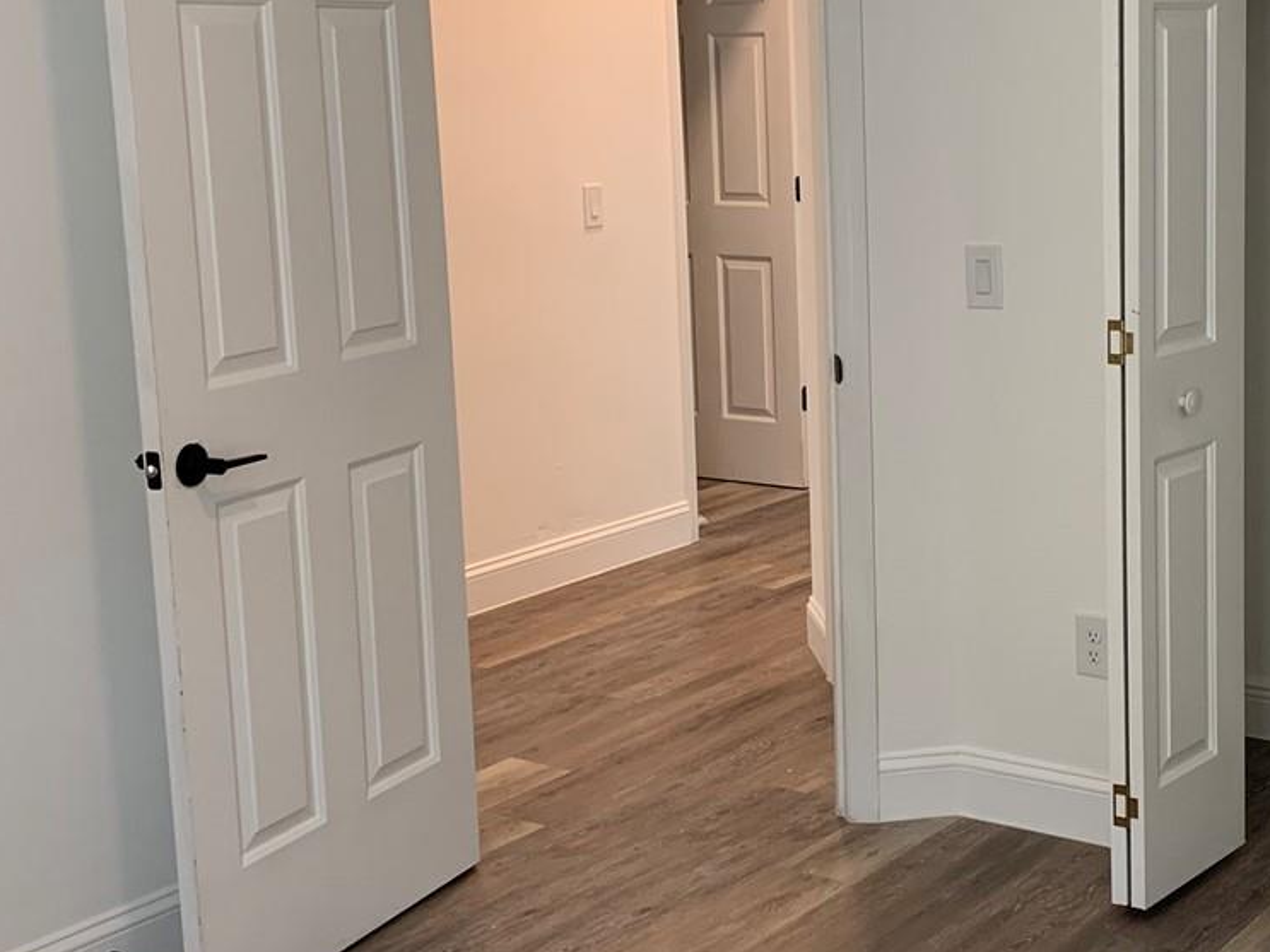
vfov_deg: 26.1
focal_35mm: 56
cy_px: 436
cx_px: 949
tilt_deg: -9.9
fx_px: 2054
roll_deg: +1.7
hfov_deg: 33.7
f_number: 1.8
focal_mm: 4.25
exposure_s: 1/42
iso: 80
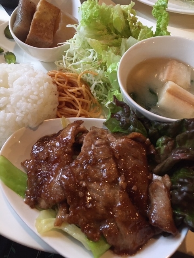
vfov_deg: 61.7
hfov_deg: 48.2
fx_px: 217
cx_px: 97
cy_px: 129
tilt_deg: -62.2
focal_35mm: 29
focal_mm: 4.15
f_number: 2.2
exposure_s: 1/30
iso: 200
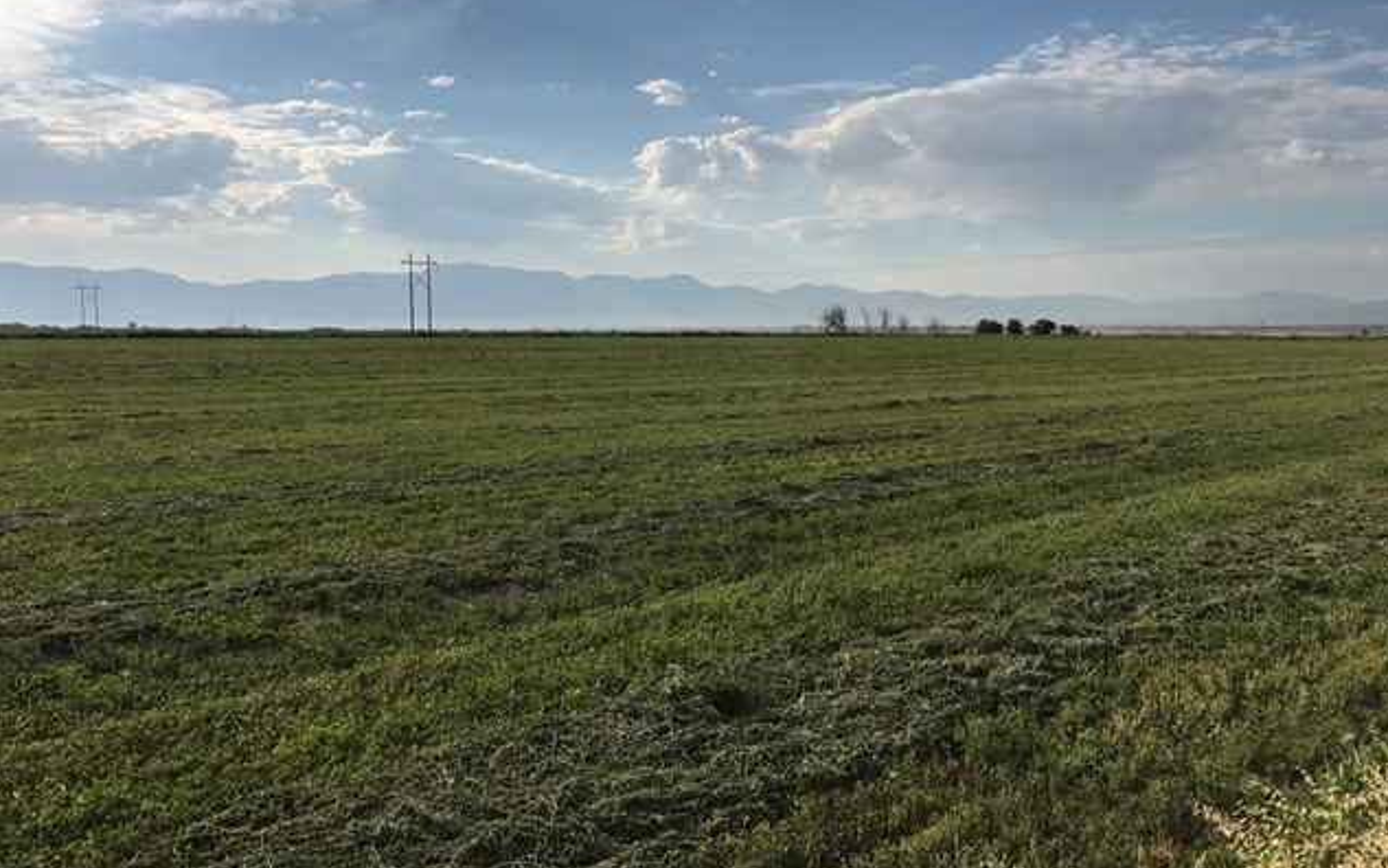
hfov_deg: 62.9
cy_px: 395
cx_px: 699
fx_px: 1135
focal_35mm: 30
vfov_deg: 41.8
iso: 20
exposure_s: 1/5051
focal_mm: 3.99
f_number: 1.8
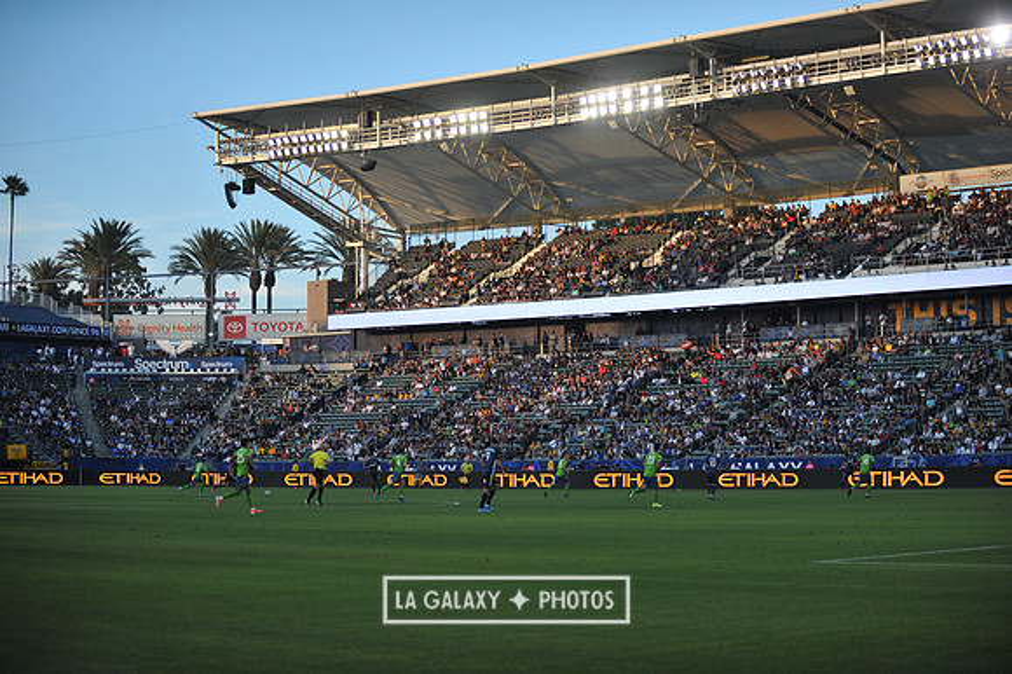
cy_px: 337
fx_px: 1967
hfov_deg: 28.9
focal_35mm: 70
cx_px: 506
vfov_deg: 19.4
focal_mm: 70
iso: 1600
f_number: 2.8
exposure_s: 1/5000
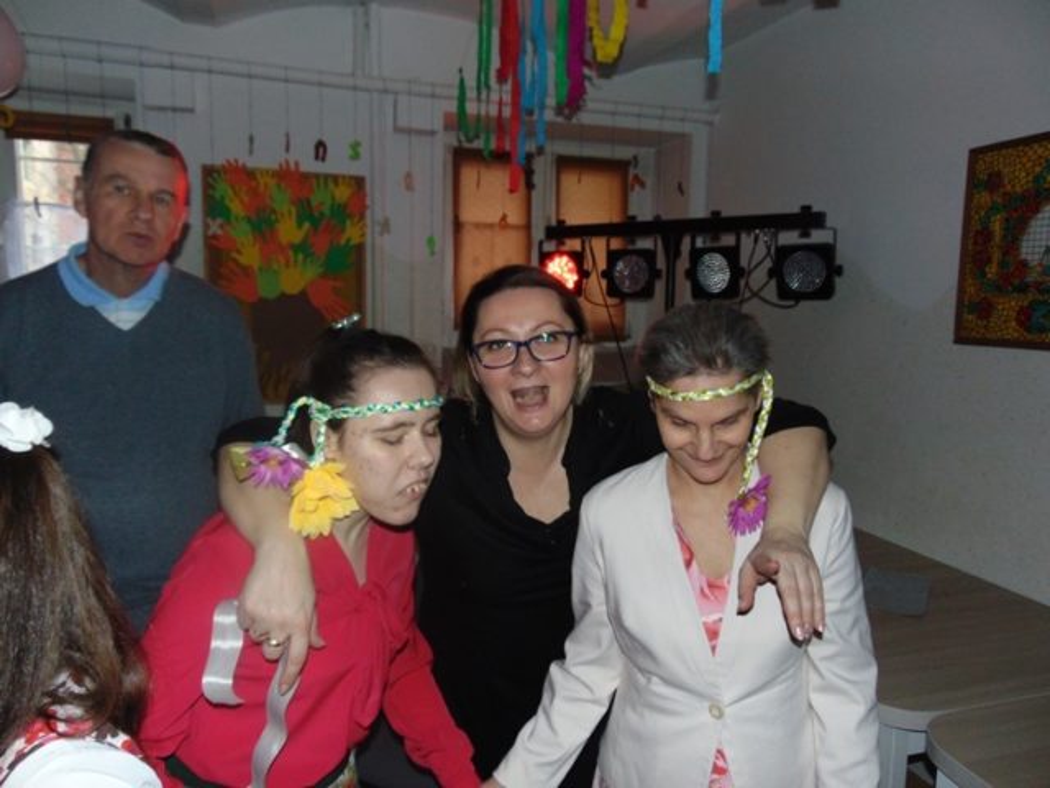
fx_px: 758
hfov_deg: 69.4
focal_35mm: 25
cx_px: 525
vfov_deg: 54.9
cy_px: 394
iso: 200
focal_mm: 4.5
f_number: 3
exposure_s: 1/30
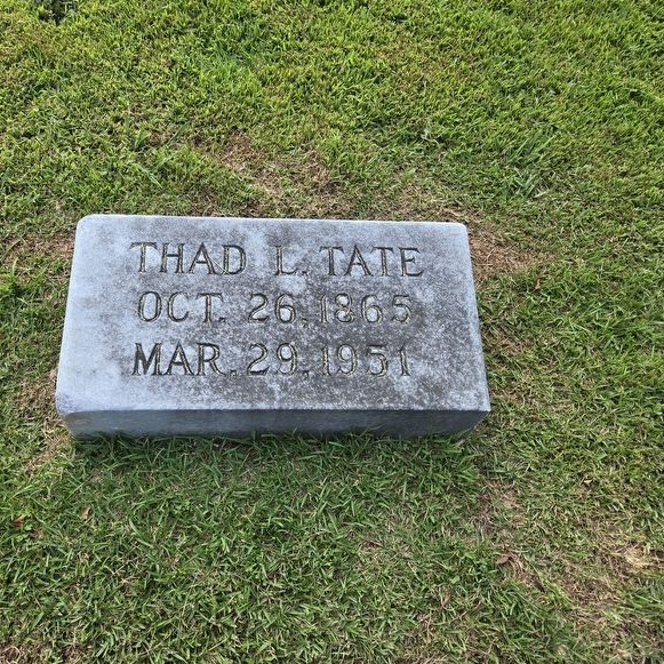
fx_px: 608
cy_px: 326
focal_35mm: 28
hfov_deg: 57.2
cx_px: 295
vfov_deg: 57.3
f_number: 1.8
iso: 25
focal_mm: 5.4
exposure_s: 1/292
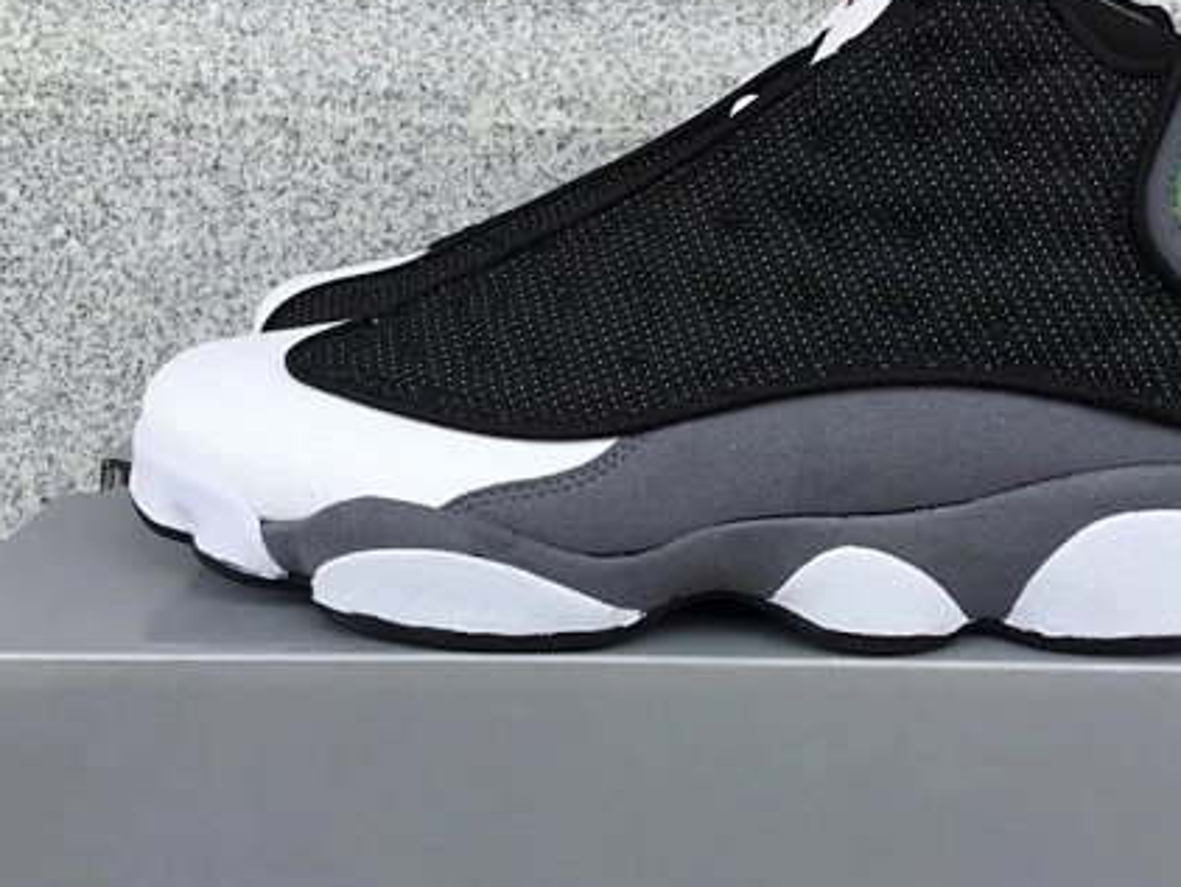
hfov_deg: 40.1
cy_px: 498
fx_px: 1604
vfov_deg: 30.9
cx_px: 736
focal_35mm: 47
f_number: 2.4
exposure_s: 1/407
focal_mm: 3.3
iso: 25
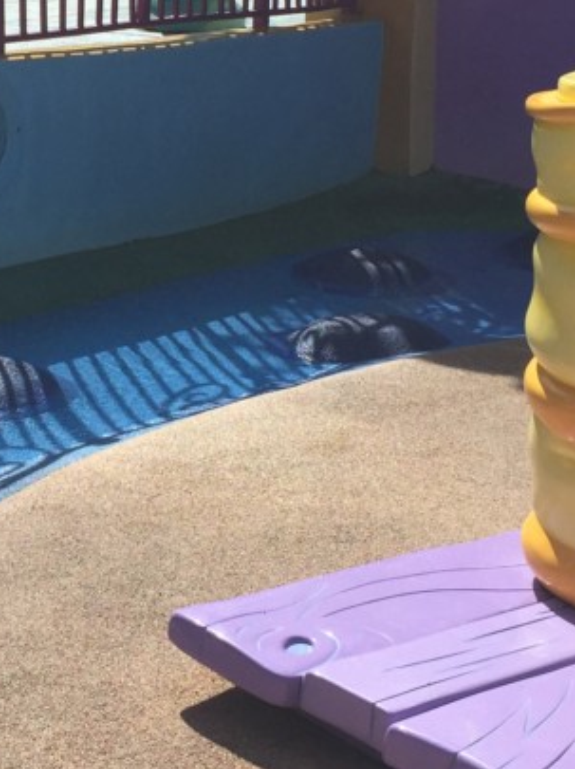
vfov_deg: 22.6
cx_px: 78
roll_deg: -1.7
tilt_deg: -12.5
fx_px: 1908
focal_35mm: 86
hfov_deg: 16.9
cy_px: 197
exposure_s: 1/2475
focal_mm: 4.15
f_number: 2.2
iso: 32
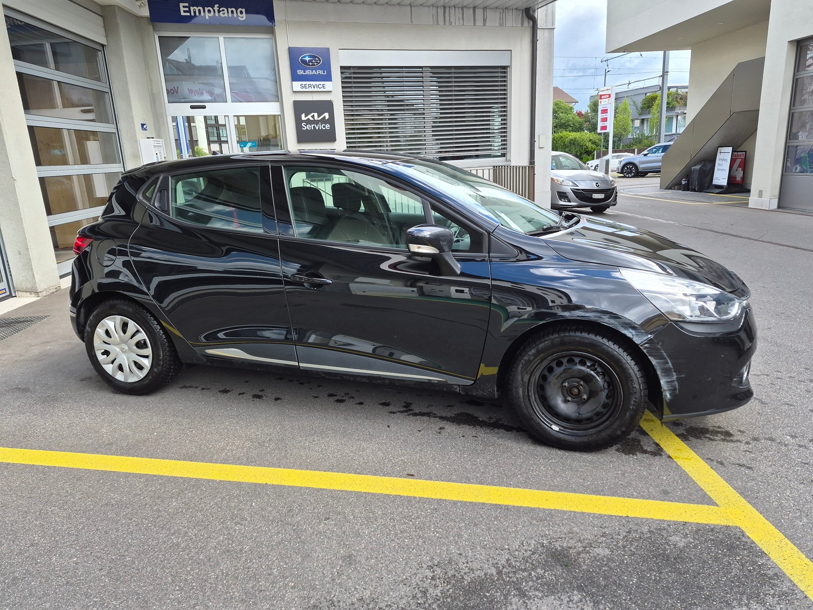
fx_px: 540
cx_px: 406
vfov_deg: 58.9
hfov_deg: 73.9
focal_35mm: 23
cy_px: 305
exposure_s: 1/932
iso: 80
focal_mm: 5.4
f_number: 1.8
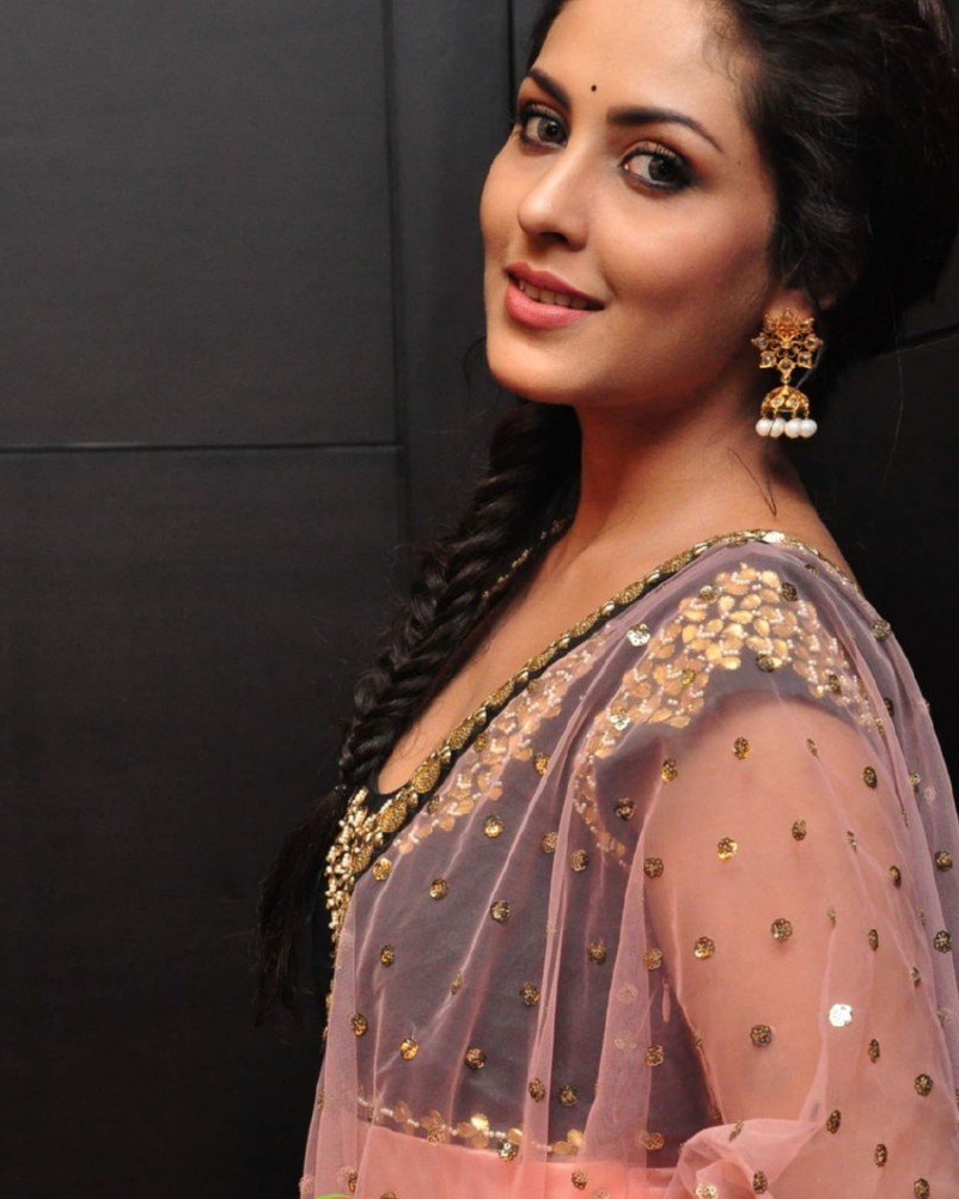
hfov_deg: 11.8
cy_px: 707
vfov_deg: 14.7
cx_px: 548
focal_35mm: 131
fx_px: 4649
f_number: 8
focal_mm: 62
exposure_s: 1/125
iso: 1600
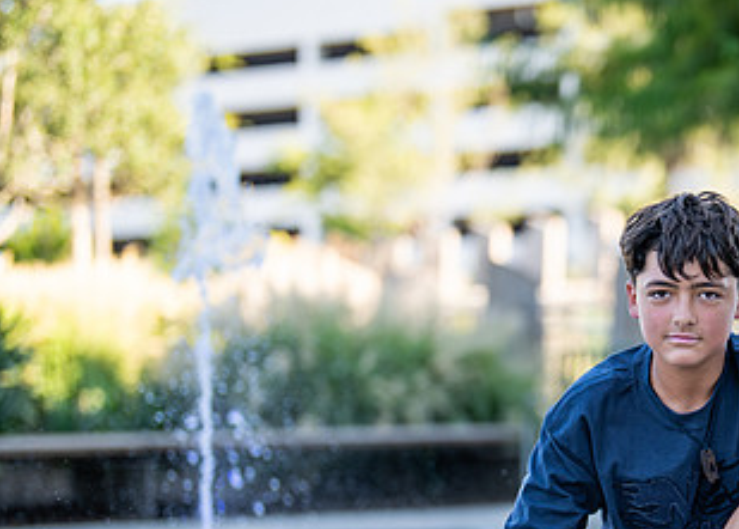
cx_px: 762
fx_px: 2310
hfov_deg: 17.7
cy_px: 441
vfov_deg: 13.0
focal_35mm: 110
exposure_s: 1/800
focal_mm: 50
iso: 100
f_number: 1.2
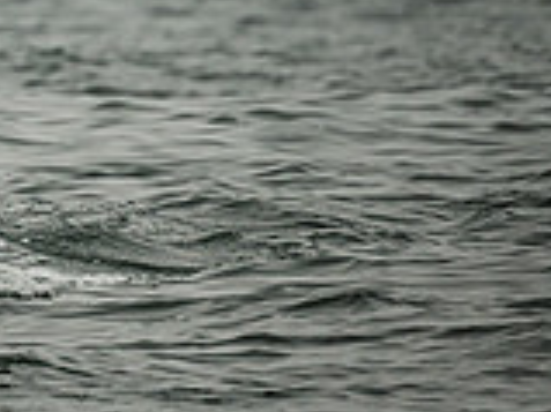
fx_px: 22331
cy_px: -154
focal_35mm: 1404
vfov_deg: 1.1
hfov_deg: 1.4
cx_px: -395
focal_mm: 400
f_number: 5.6
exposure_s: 1/4000
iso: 320
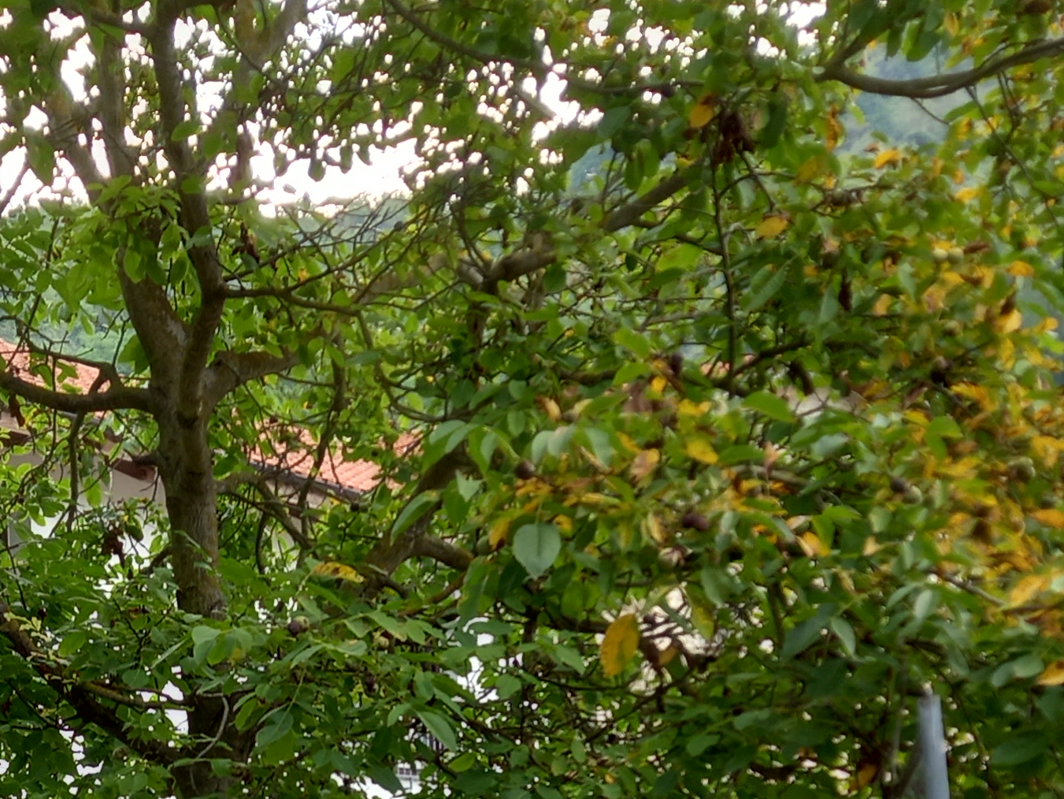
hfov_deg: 26.0
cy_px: 890
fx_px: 2275
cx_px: 255
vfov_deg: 19.1
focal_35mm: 74
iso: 50
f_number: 2
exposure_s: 1/120
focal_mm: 4.6
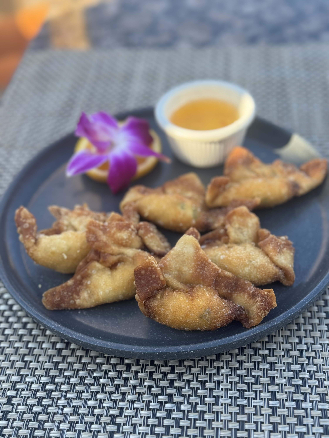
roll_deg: +7.6
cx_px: 164
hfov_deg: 30.3
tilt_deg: -44.2
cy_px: 219
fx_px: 608
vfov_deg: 39.7
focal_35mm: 48
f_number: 1.78
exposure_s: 1/535
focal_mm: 6.76
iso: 64
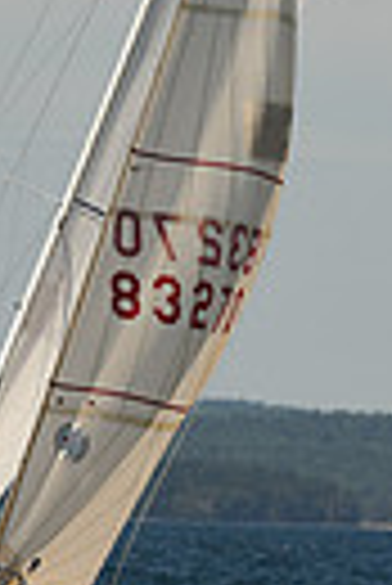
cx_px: 214
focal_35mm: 1072
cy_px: 122
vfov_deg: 1.9
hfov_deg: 1.3
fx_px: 17462
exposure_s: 1/1000
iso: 250
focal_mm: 240
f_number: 7.1
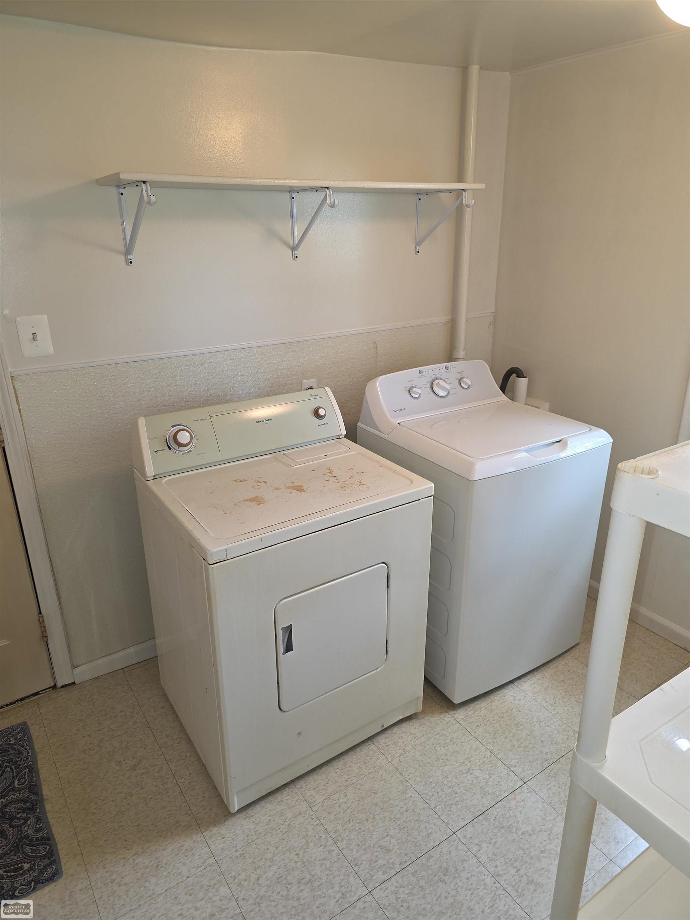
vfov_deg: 73.9
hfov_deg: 58.9
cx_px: 345
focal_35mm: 23
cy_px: 460
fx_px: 611
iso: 100
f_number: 1.7
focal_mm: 6.3
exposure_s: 1/60
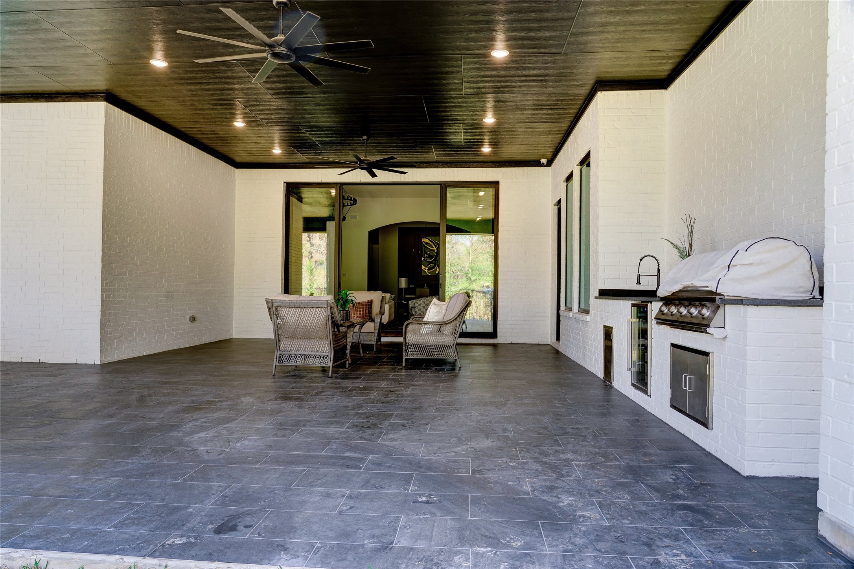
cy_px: 284
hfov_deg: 73.7
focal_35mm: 24
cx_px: 427
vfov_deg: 53.1
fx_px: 569
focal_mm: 24
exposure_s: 1/30
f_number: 8
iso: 200
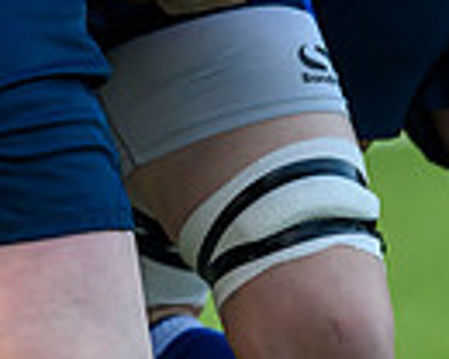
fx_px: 22312
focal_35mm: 1679
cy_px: -202
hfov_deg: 1.2
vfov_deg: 0.9
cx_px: -466
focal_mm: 400
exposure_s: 1/1600
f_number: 3.2
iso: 1250
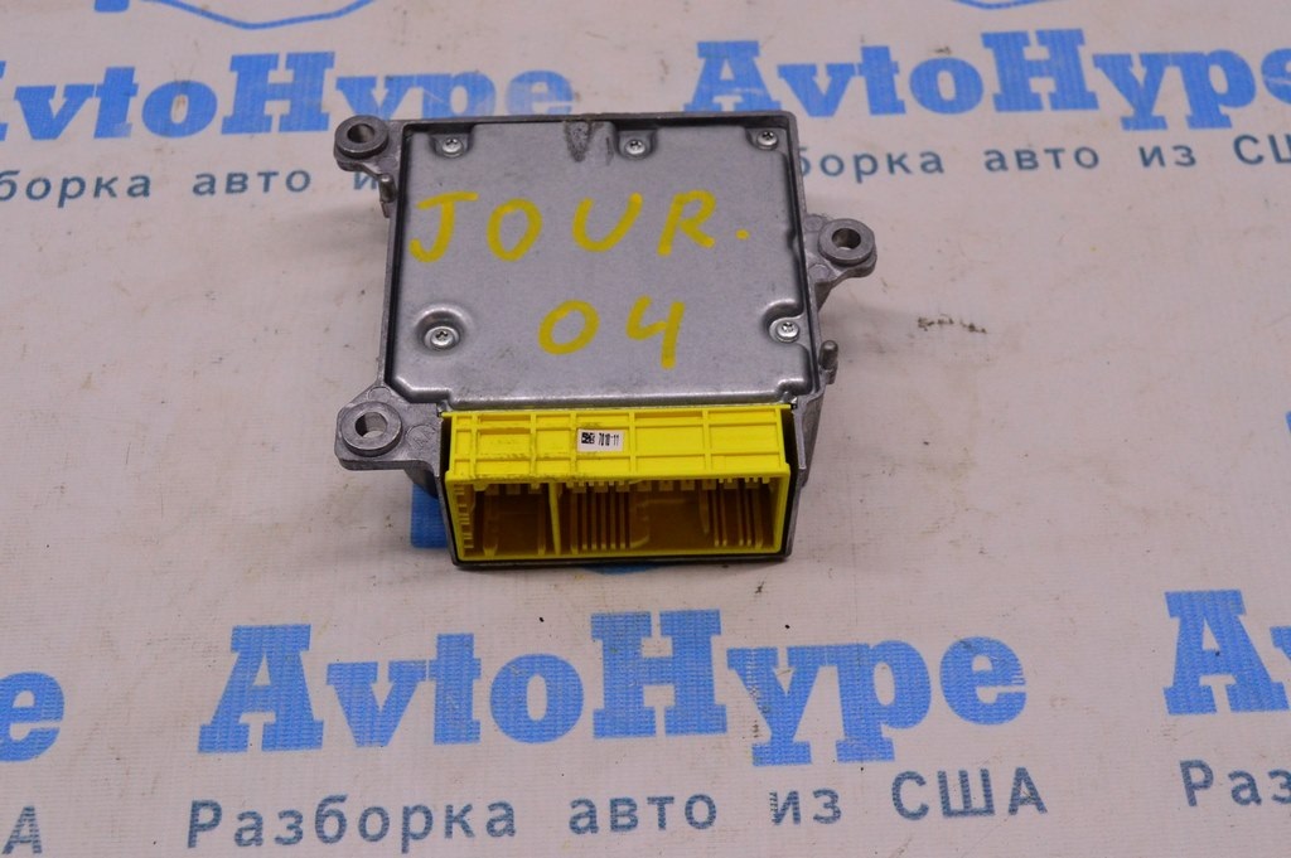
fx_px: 1666
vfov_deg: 28.9
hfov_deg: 42.4
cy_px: 429
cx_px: 646
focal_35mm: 46
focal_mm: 31
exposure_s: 1/200
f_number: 8
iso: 1600
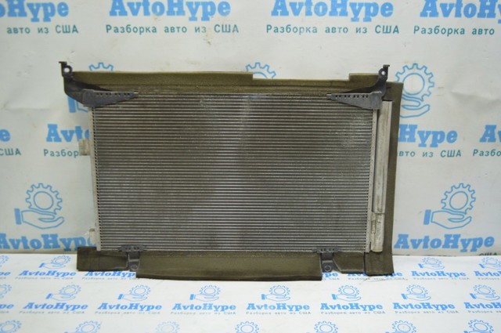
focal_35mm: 33
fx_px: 459
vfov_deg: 39.9
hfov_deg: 57.3
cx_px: 250
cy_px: 166
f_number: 3.8
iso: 400
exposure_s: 1/40
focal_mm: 22
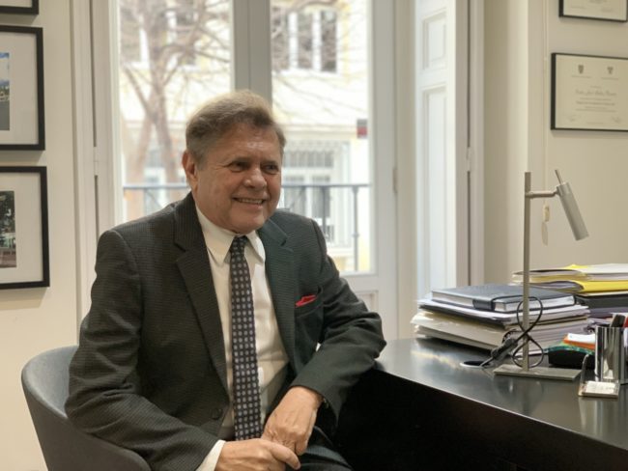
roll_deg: +0.7
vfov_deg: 28.1
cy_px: 236
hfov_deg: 36.8
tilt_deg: -2.4
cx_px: 314
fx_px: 944
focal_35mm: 52
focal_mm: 6
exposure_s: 1/50
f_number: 2.4
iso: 160
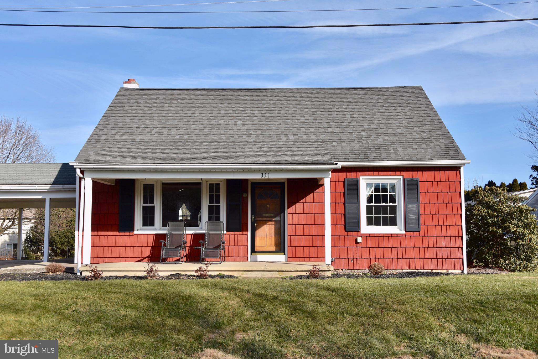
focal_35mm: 42
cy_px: 180
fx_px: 628
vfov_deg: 31.9
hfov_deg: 46.4
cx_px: 269
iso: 200
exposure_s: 1/400
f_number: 10
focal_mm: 42
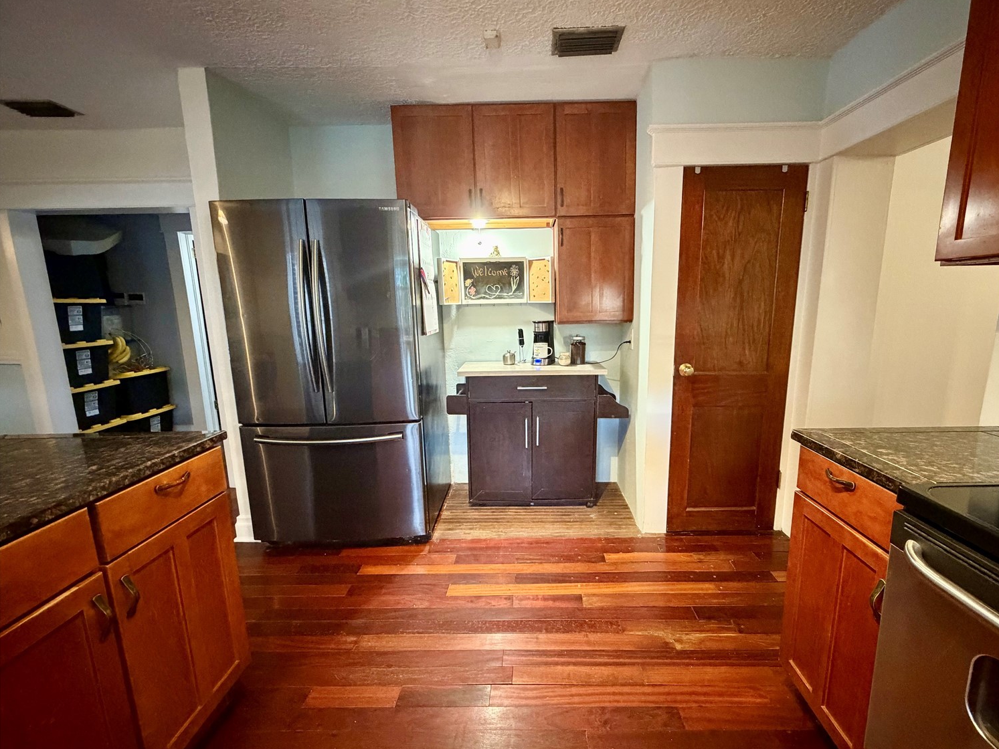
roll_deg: +0.9
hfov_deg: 98.0
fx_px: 433
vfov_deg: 81.8
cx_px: 534
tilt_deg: -9.7
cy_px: 372
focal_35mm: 15
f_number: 2.2
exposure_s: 1/40
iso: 1000
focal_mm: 2.22
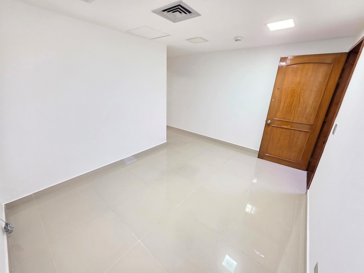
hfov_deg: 106.2
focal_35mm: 13
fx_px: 137
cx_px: 182
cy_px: 136
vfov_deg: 89.9
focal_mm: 2.2
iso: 250
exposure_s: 1/60
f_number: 1.9
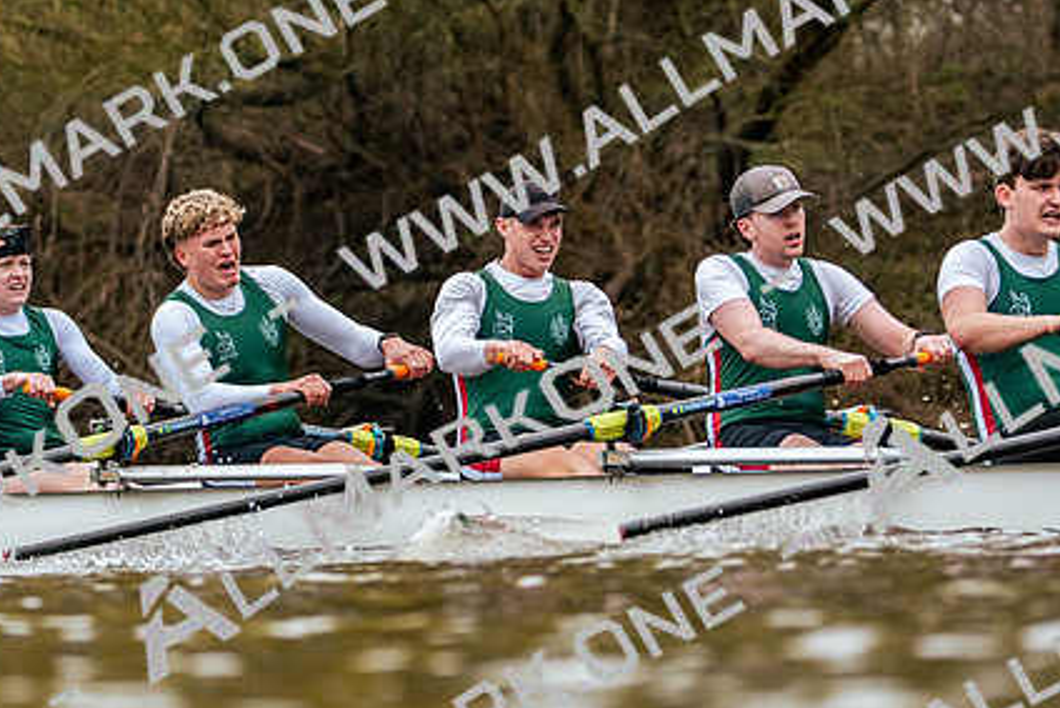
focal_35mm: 379
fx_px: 11163
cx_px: 648
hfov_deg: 5.4
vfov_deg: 3.6
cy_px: 296
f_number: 6.3
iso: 3200
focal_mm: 277
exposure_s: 1/2000
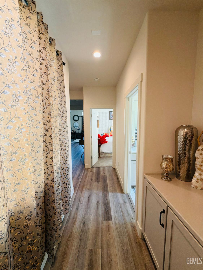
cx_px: 102
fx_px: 109
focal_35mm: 14
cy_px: 135
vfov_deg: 102.1
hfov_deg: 85.7
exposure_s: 1/120
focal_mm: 2.22
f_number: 2.2
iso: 200
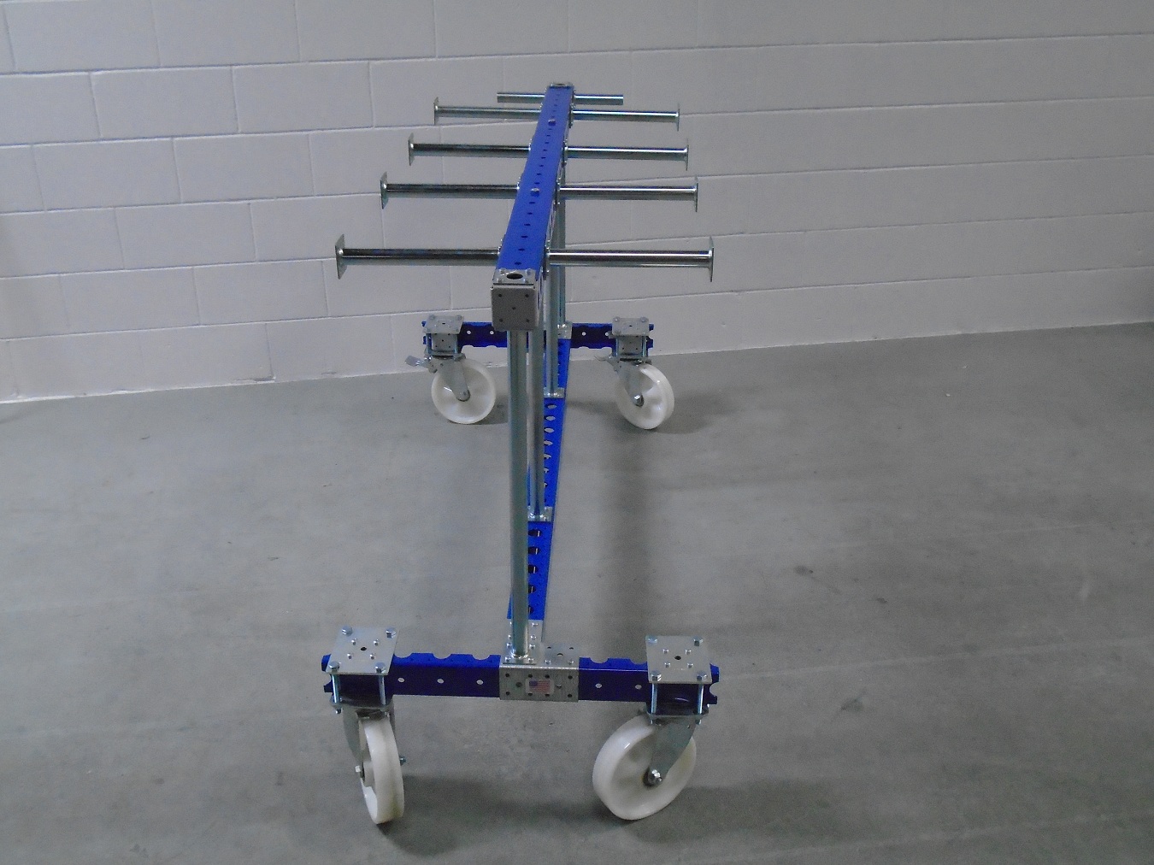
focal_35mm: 36
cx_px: 577
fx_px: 1200
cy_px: 432
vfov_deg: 39.6
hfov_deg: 51.4
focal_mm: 6.4
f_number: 3.8
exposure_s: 1/125
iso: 800
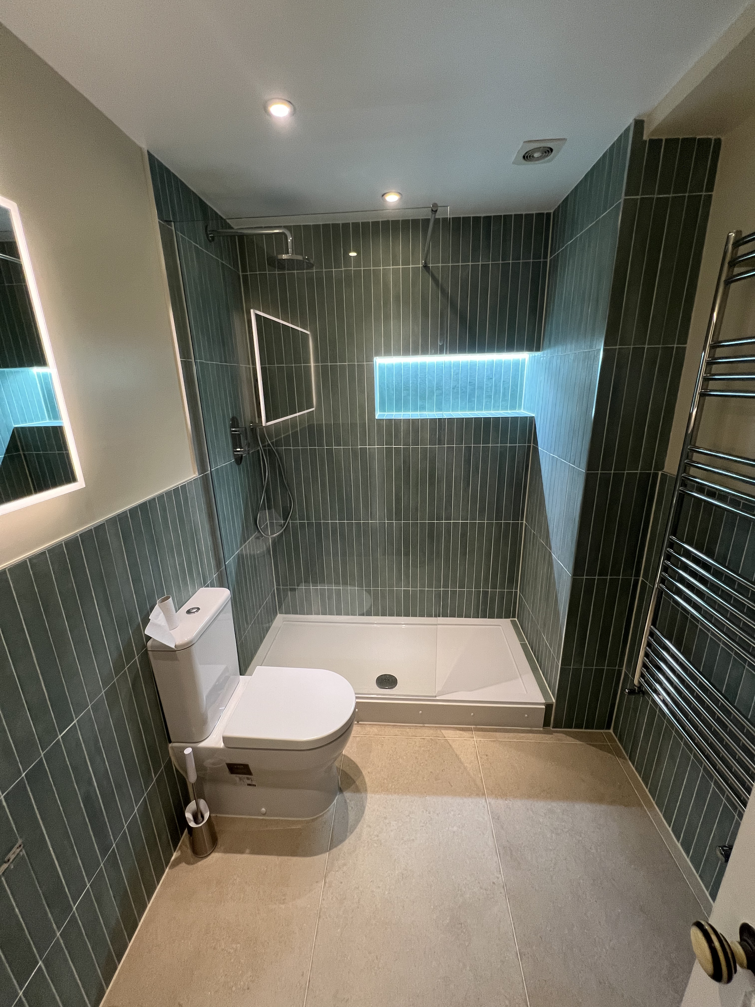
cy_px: 504
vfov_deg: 106.2
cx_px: 378
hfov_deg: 89.9
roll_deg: +1.5
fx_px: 378
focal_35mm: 13
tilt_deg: -16.2
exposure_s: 1/74
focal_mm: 1.57
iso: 250
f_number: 1.8
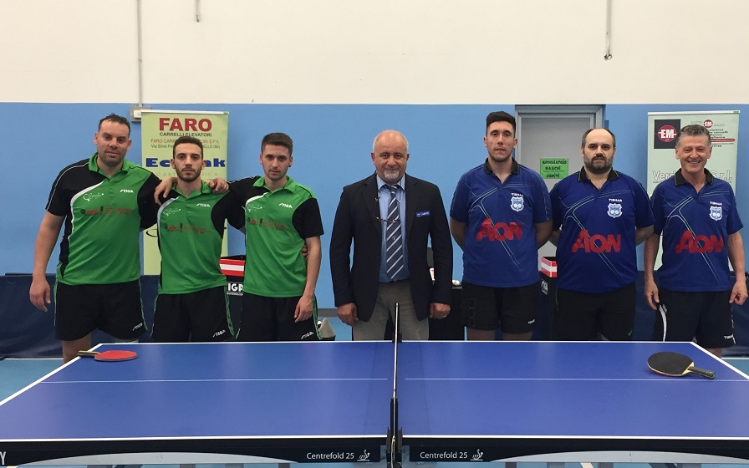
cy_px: 262
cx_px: 387
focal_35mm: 33
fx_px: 674
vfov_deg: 38.3
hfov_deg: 58.1
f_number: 2.2
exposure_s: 1/33
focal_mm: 4.15
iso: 100
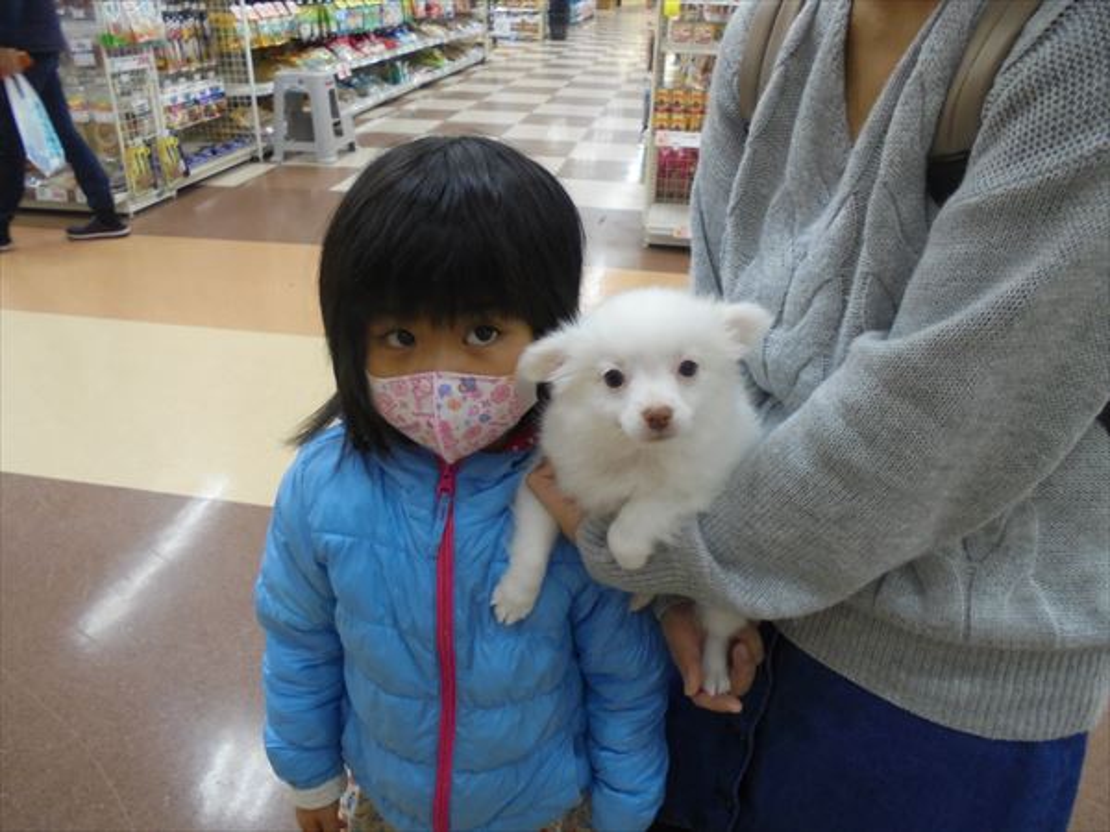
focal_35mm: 26
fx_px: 834
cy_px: 416
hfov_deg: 67.3
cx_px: 555
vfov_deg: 53.1
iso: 250
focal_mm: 4.6
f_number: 3.5
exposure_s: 1/30
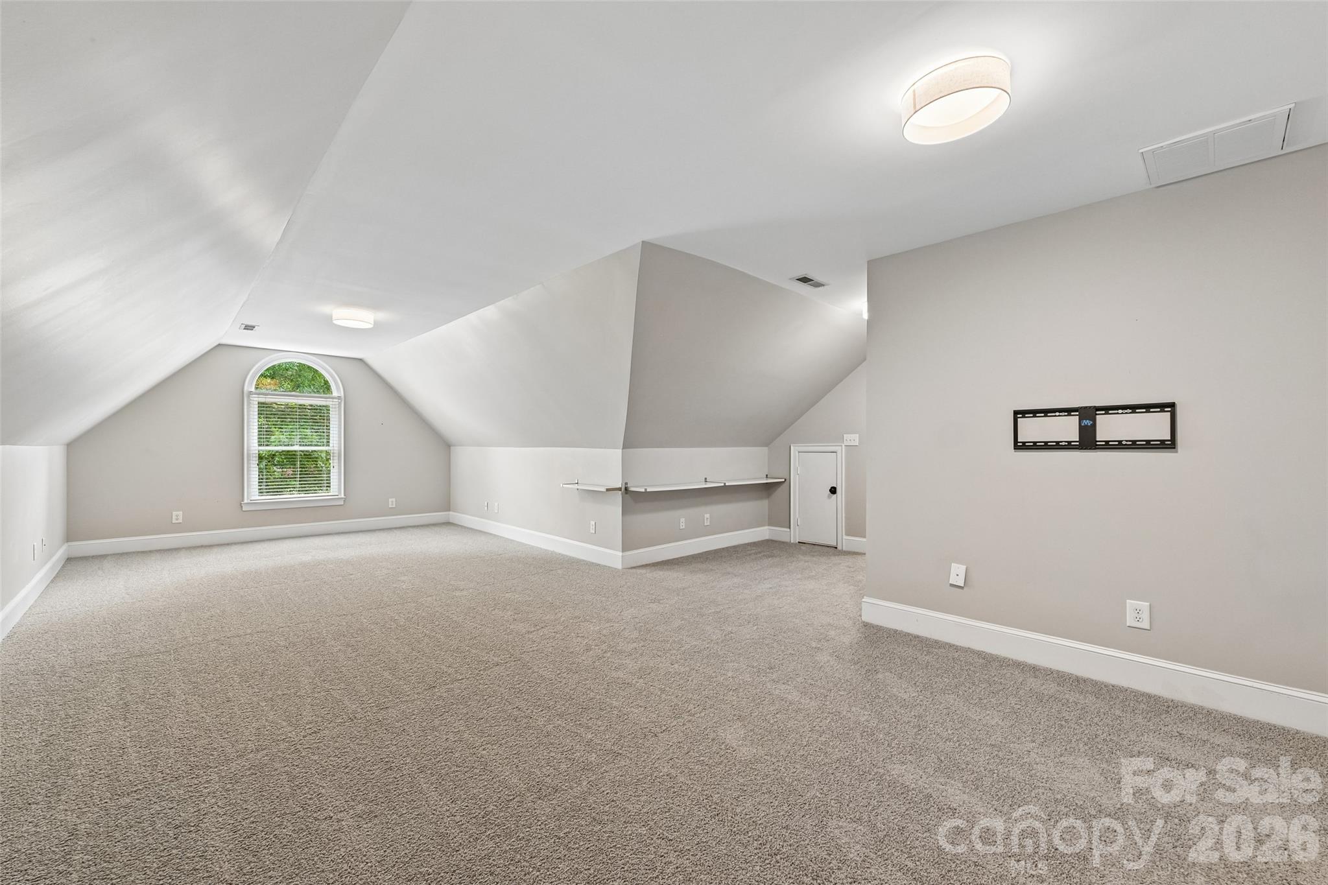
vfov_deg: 81.2
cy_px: 442
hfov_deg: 104.3
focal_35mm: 14
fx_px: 516
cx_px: 664
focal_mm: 14
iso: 400
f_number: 8
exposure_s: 1/13
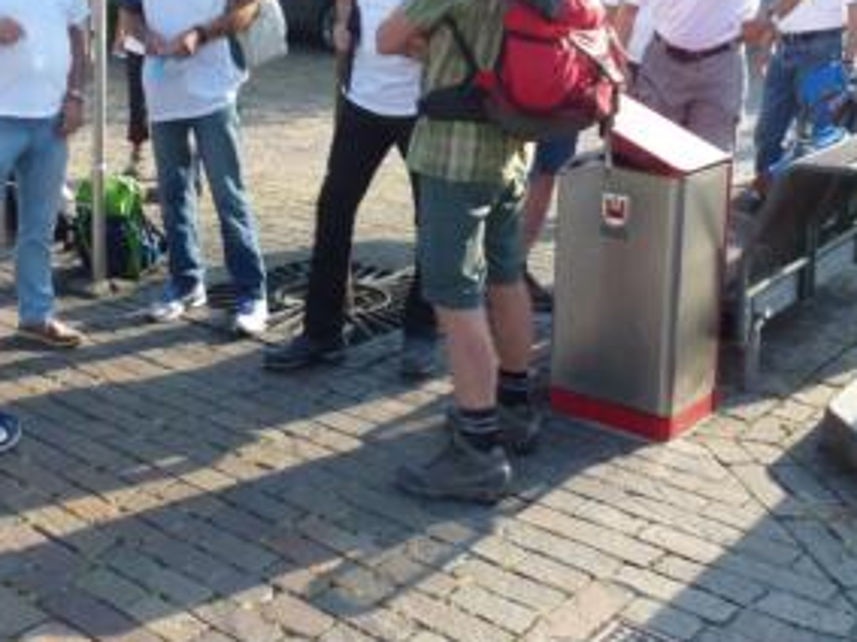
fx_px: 1138
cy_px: 89
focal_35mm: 46
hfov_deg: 40.4
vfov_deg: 30.4
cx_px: 242
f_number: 4
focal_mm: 4.7
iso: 100
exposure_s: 1/200
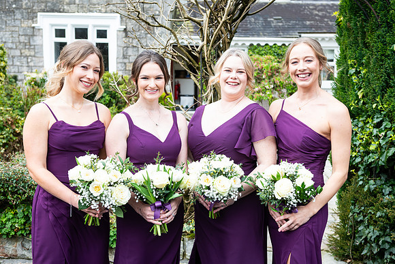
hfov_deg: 41.1
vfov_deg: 28.1
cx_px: 198
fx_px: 527
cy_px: 132
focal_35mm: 48
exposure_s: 1/160
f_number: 5
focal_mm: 48
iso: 160
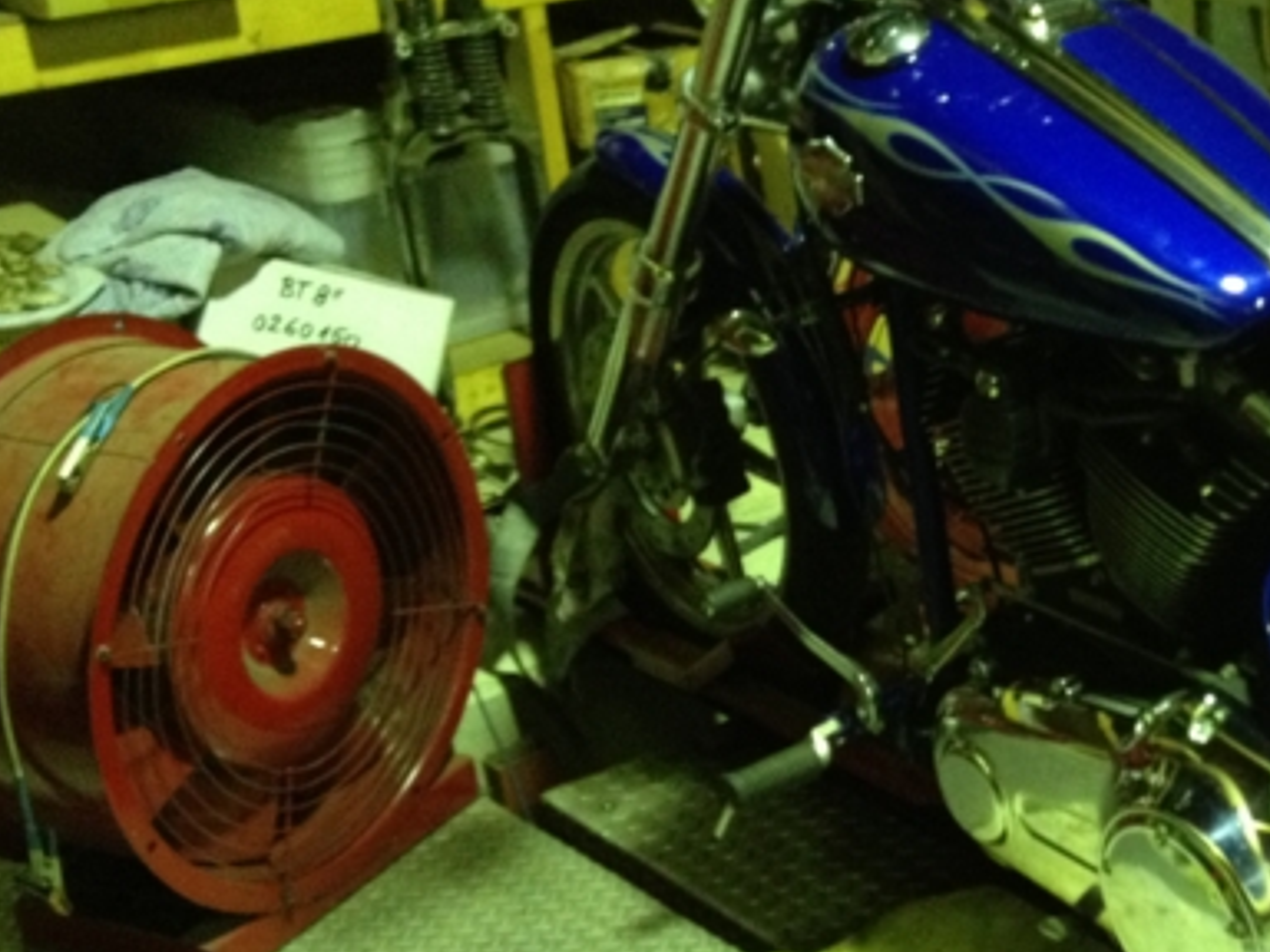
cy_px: 575
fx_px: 2678
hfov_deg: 25.5
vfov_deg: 20.1
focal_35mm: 73
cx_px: 1230
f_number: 2.4
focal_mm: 4.28
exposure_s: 1/20
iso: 400
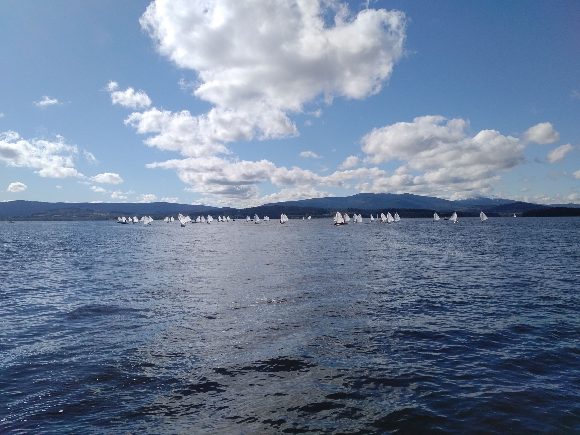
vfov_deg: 51.4
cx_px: 290
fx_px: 452
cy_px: 218
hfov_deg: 65.3
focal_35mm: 27
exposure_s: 1/2405
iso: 51
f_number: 2.2
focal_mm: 4.75
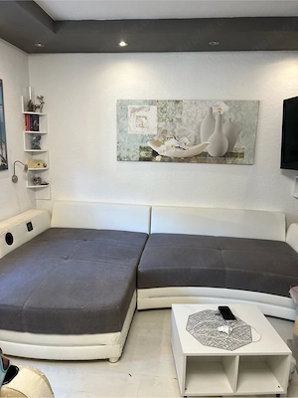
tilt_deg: -7.7
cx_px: 149
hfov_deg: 53.1
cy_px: 199
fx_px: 298
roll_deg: -0.5
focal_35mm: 26
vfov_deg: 67.3
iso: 125
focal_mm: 5.7
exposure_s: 1/100
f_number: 1.5
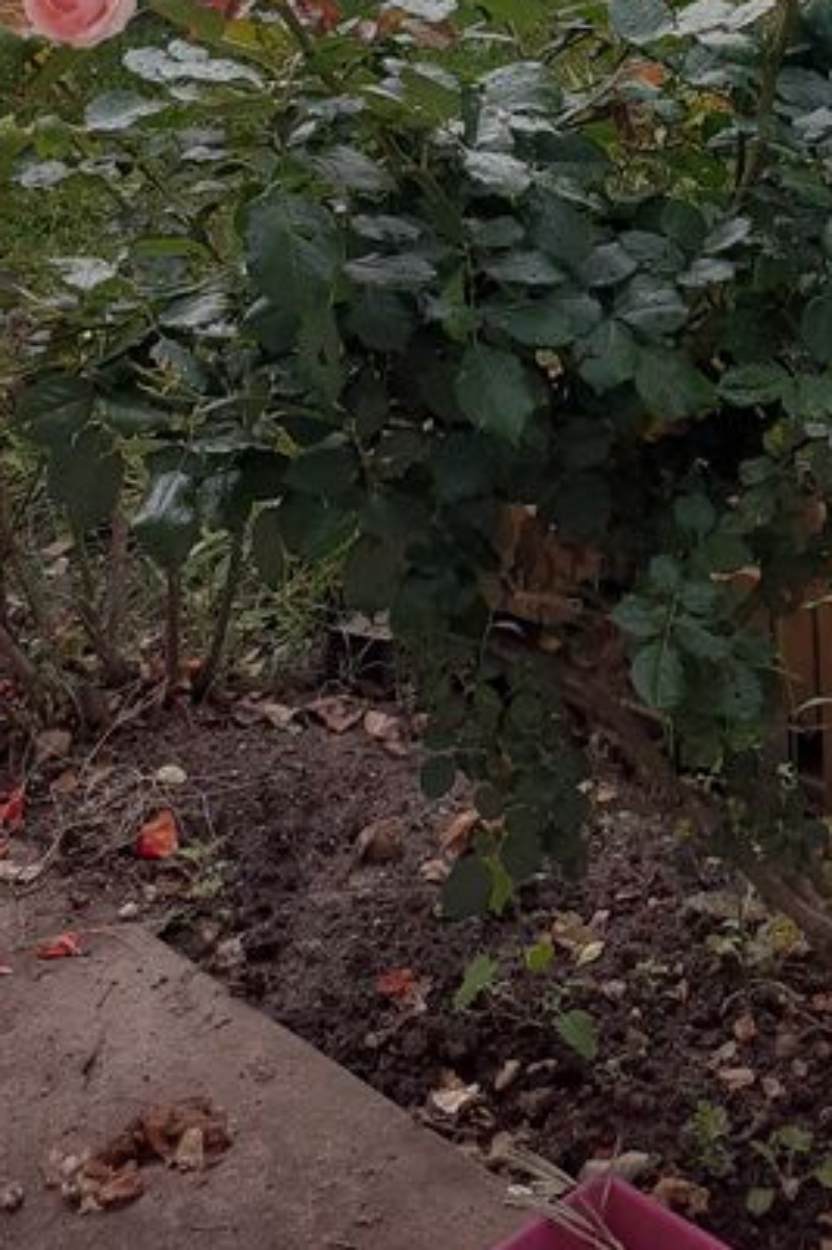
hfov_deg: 18.8
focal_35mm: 70
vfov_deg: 26.0
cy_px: -228
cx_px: 882
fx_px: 2429
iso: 40
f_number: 1.9
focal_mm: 3.6
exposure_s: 1/1250
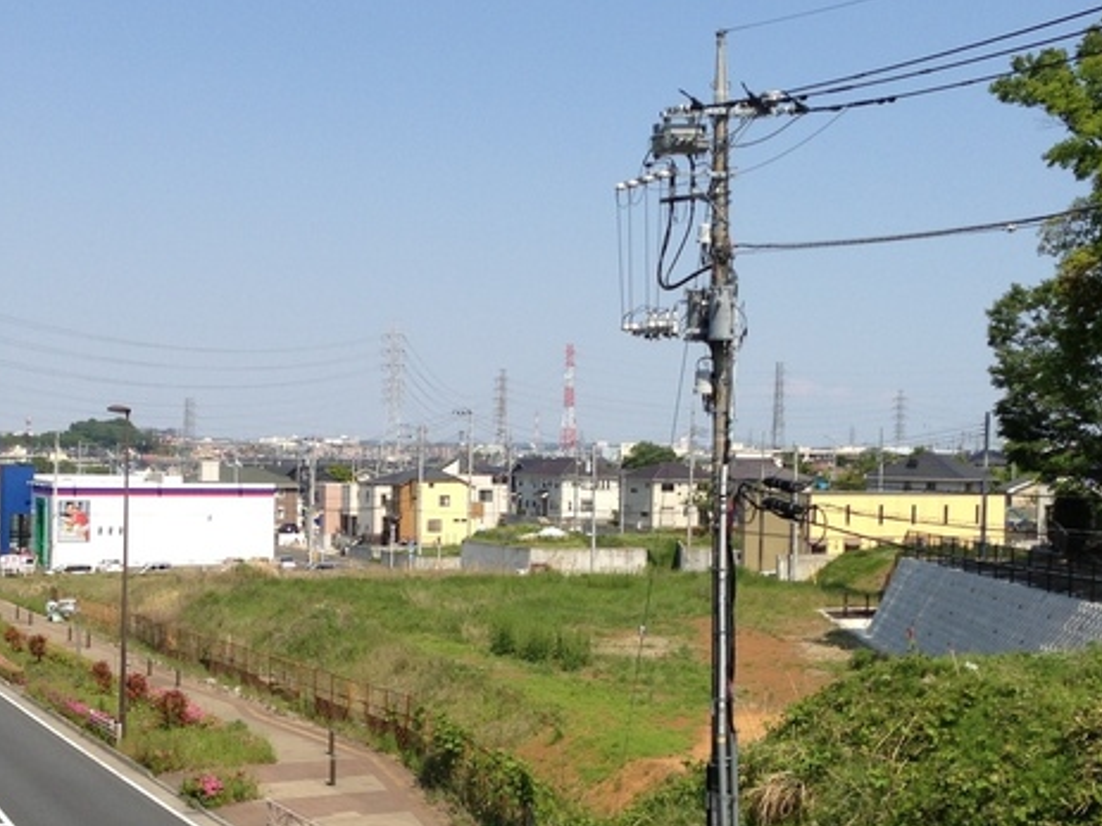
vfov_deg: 25.6
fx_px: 1814
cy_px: 478
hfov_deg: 33.7
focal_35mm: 57
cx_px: 471
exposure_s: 1/1323
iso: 50
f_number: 2.4
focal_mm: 4.13
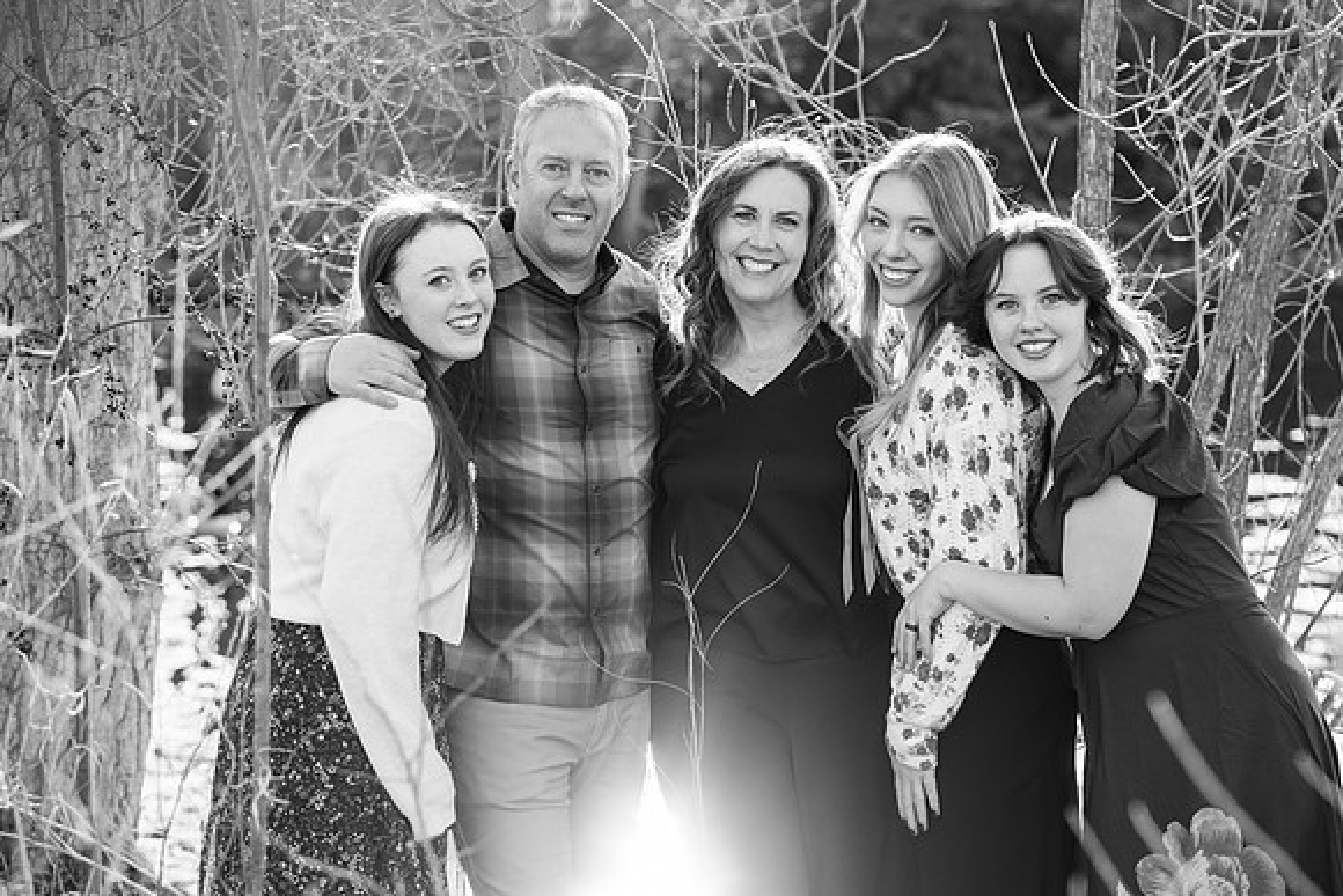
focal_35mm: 122
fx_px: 4552
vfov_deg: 11.2
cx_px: 672
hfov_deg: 16.8
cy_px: 448
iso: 1000
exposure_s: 1/800
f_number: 4.5
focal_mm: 122
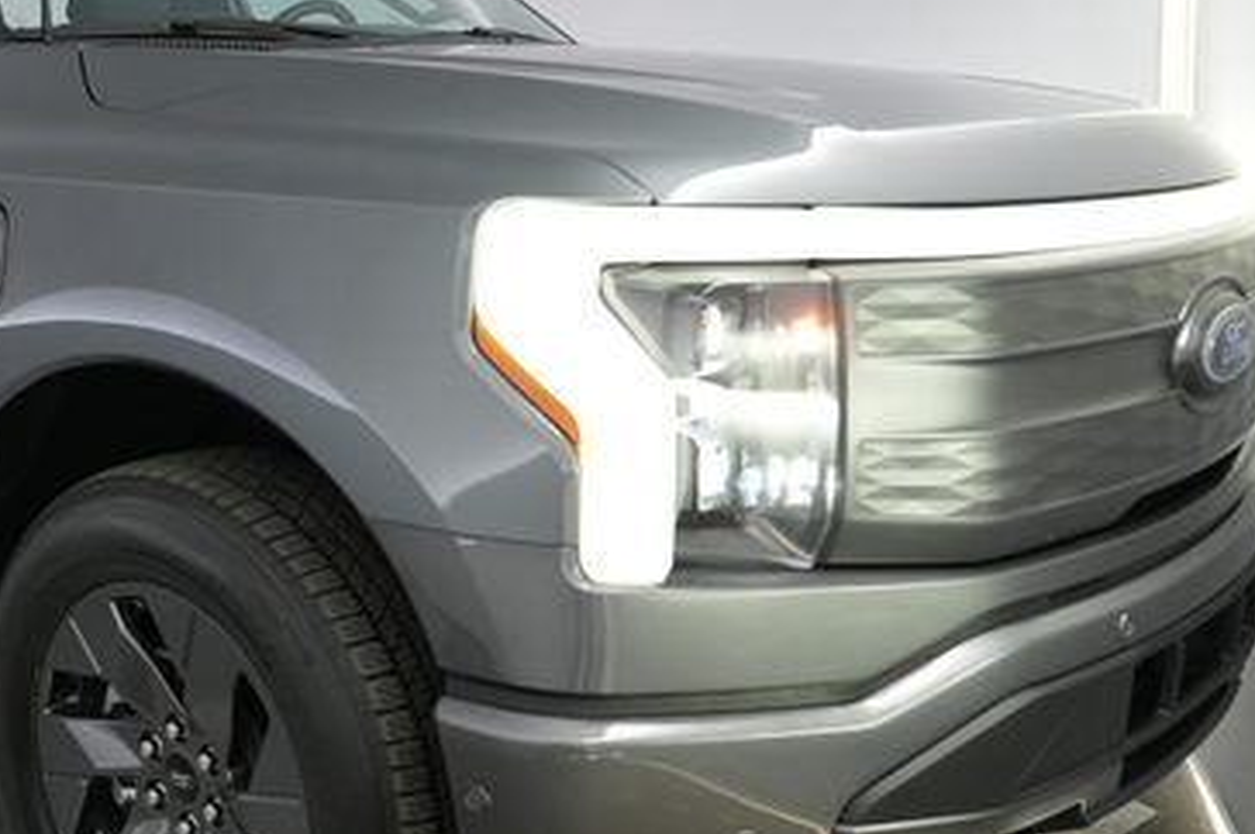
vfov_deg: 30.5
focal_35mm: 44
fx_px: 1532
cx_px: 248
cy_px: 403
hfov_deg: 42.5
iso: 1600
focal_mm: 25
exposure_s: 1/160
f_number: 3.2
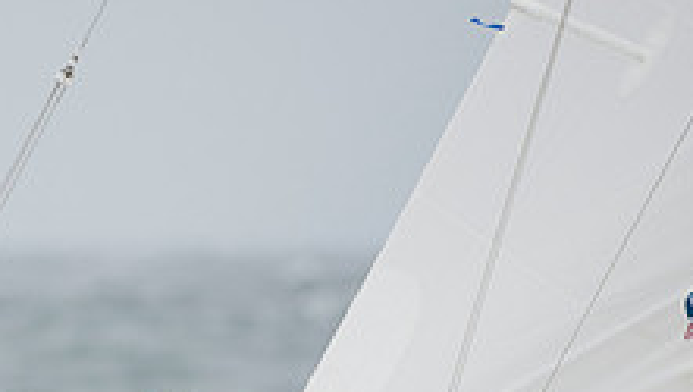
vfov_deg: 1.3
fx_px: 17664
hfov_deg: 2.2
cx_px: 44
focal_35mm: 960
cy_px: 492
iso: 500
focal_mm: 350
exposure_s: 1/1600
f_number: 4
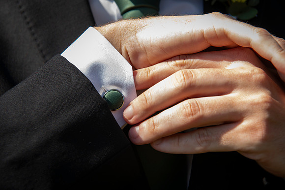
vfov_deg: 19.4
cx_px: 142
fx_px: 556
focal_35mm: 70
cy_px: 95
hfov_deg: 28.7
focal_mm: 70
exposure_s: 1/60
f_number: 8
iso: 50
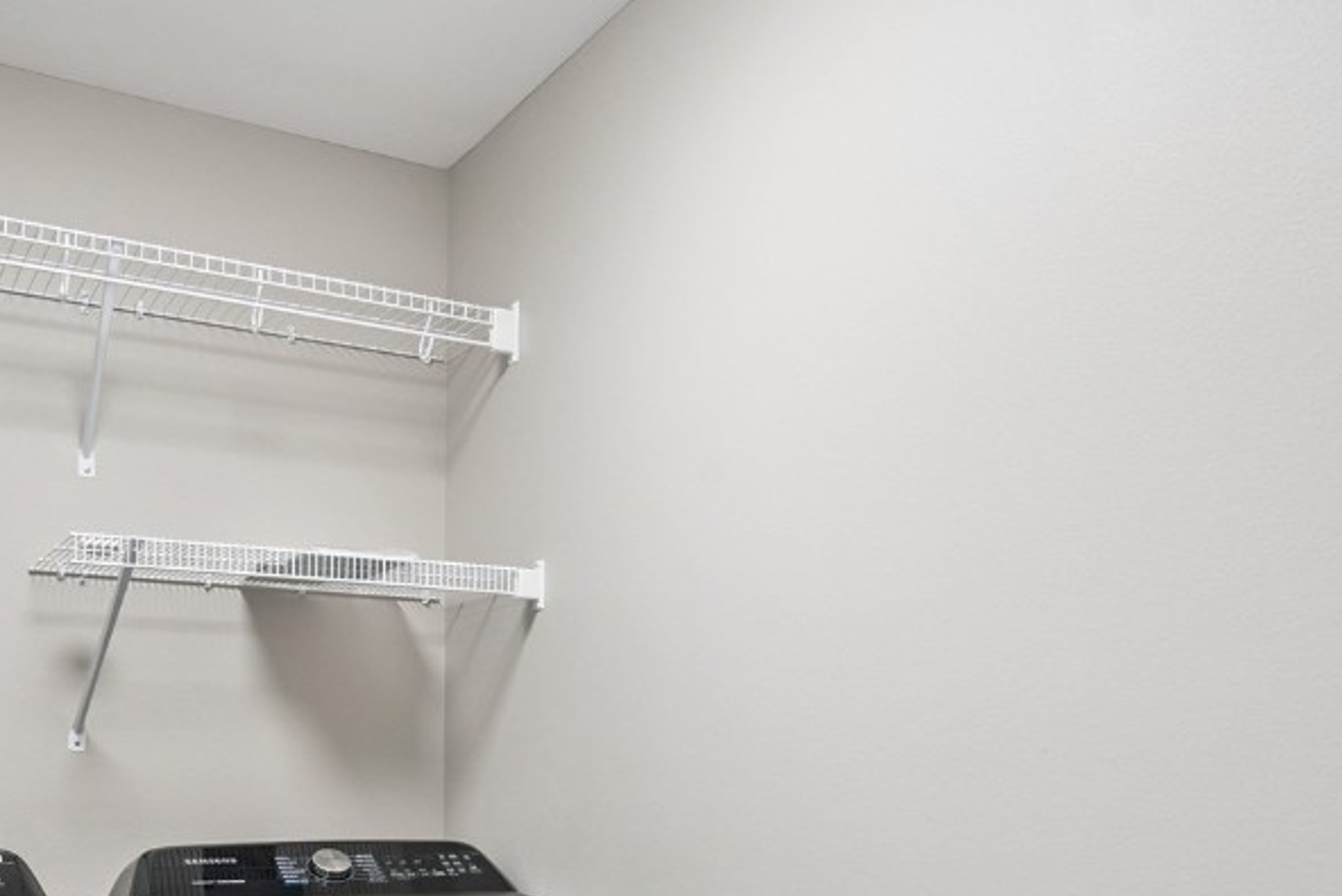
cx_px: 574
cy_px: 830
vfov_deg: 35.3
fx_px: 1305
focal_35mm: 35
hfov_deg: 54.2
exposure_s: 1/6
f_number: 9
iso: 400
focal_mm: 18
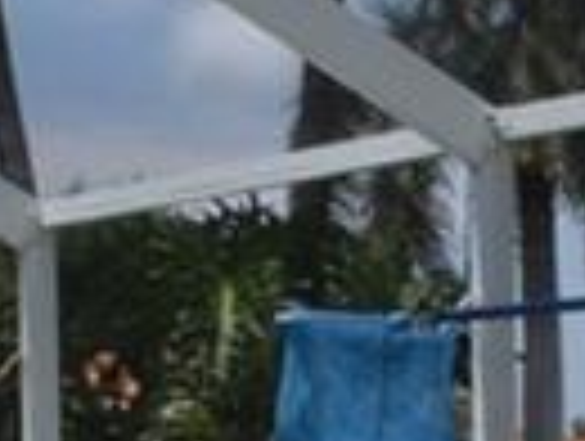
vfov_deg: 6.9
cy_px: 1010
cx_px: 598
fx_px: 3454
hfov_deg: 9.6
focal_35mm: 204
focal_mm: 18
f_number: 22
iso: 400
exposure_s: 1/200
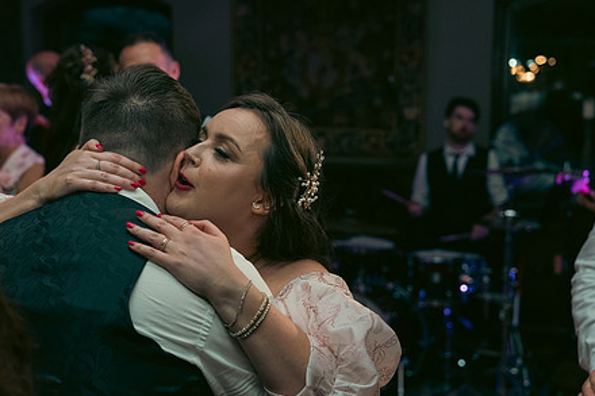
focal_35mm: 62
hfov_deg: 32.2
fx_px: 1024
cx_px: 220
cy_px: 234
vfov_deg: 21.9
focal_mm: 47
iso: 2500
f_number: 3.5
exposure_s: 1/160
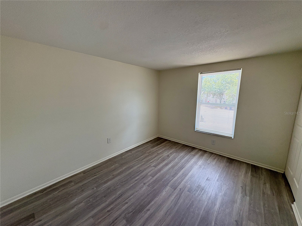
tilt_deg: -9.5
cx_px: 151
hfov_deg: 102.1
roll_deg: +0.7
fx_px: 122
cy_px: 113
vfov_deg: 85.7
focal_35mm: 14
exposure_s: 1/120
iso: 125
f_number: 2.2
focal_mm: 2.22
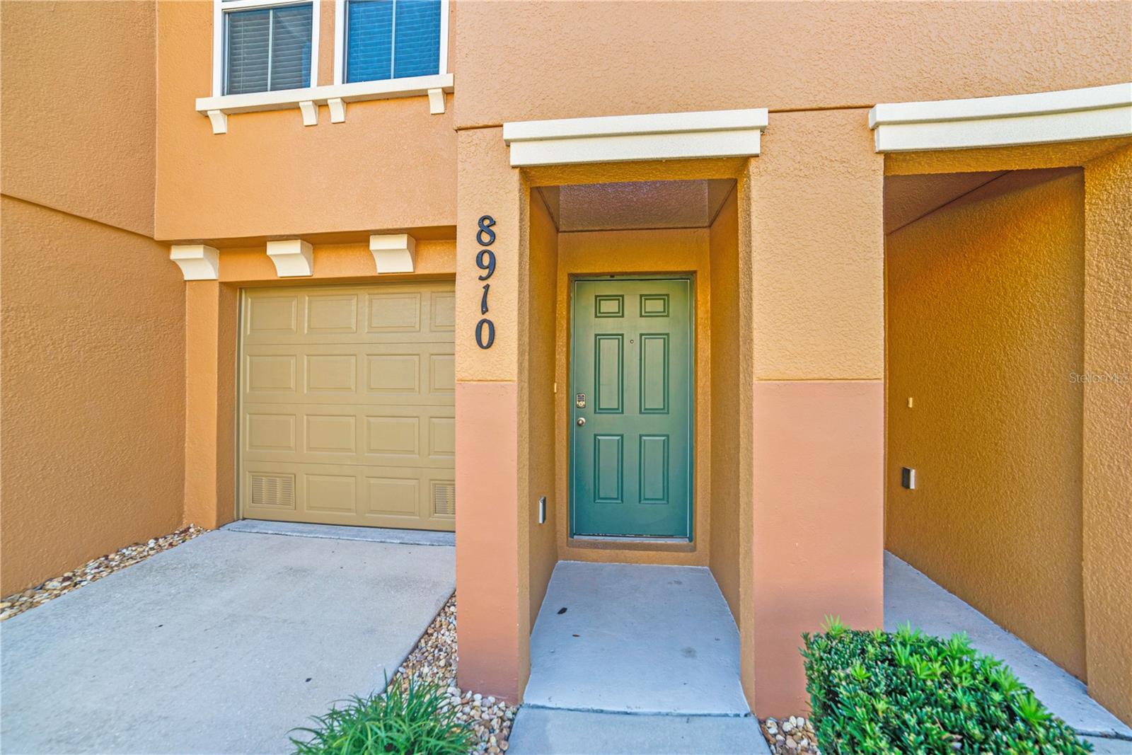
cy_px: 378
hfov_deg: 104.2
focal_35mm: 14
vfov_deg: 81.2
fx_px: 440
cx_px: 566
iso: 100
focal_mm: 14
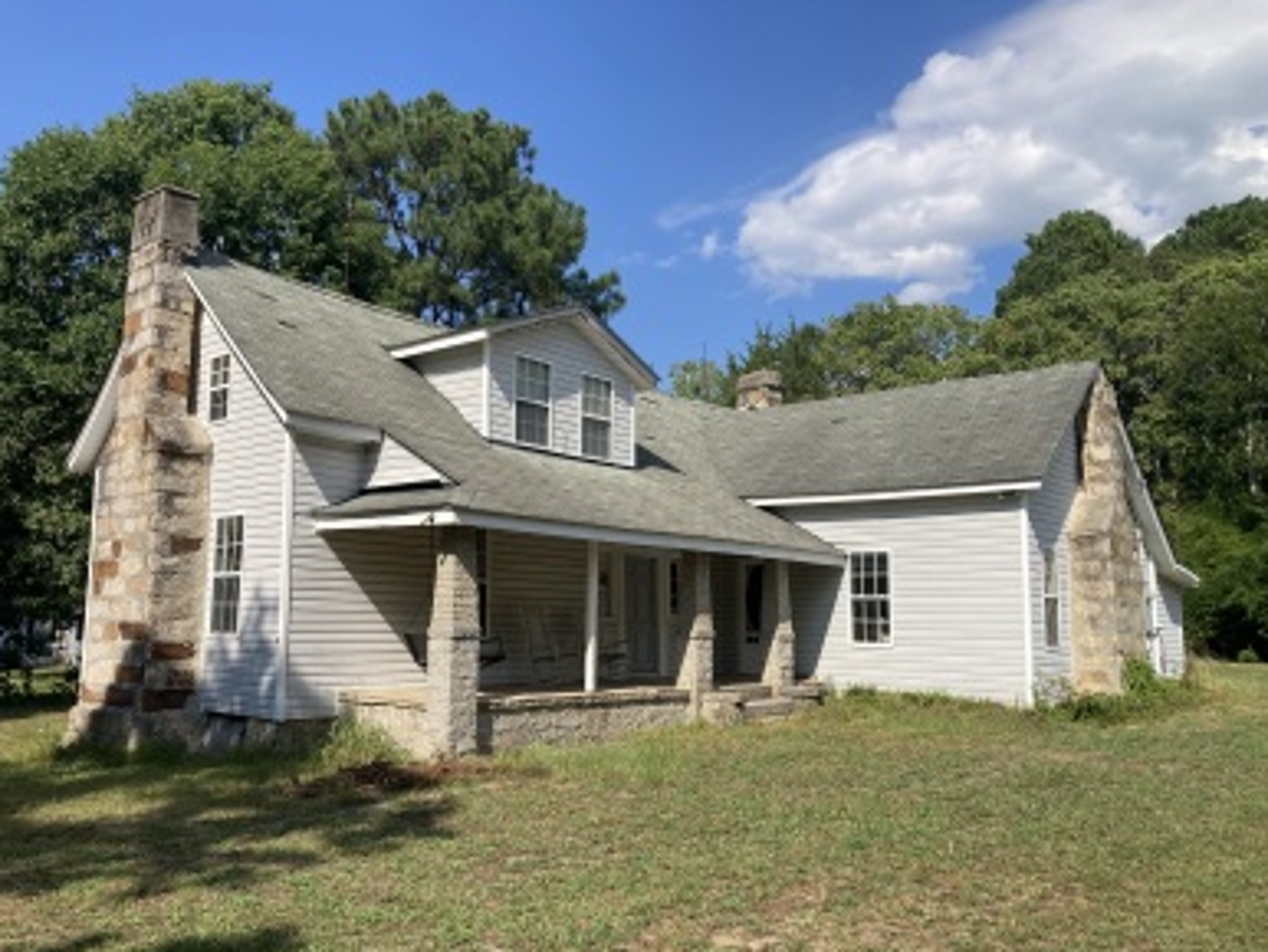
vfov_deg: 48.3
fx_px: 1063
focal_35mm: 29
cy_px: 486
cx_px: 644
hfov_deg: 61.6
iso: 20
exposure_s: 1/2315
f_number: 1.8
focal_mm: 3.99
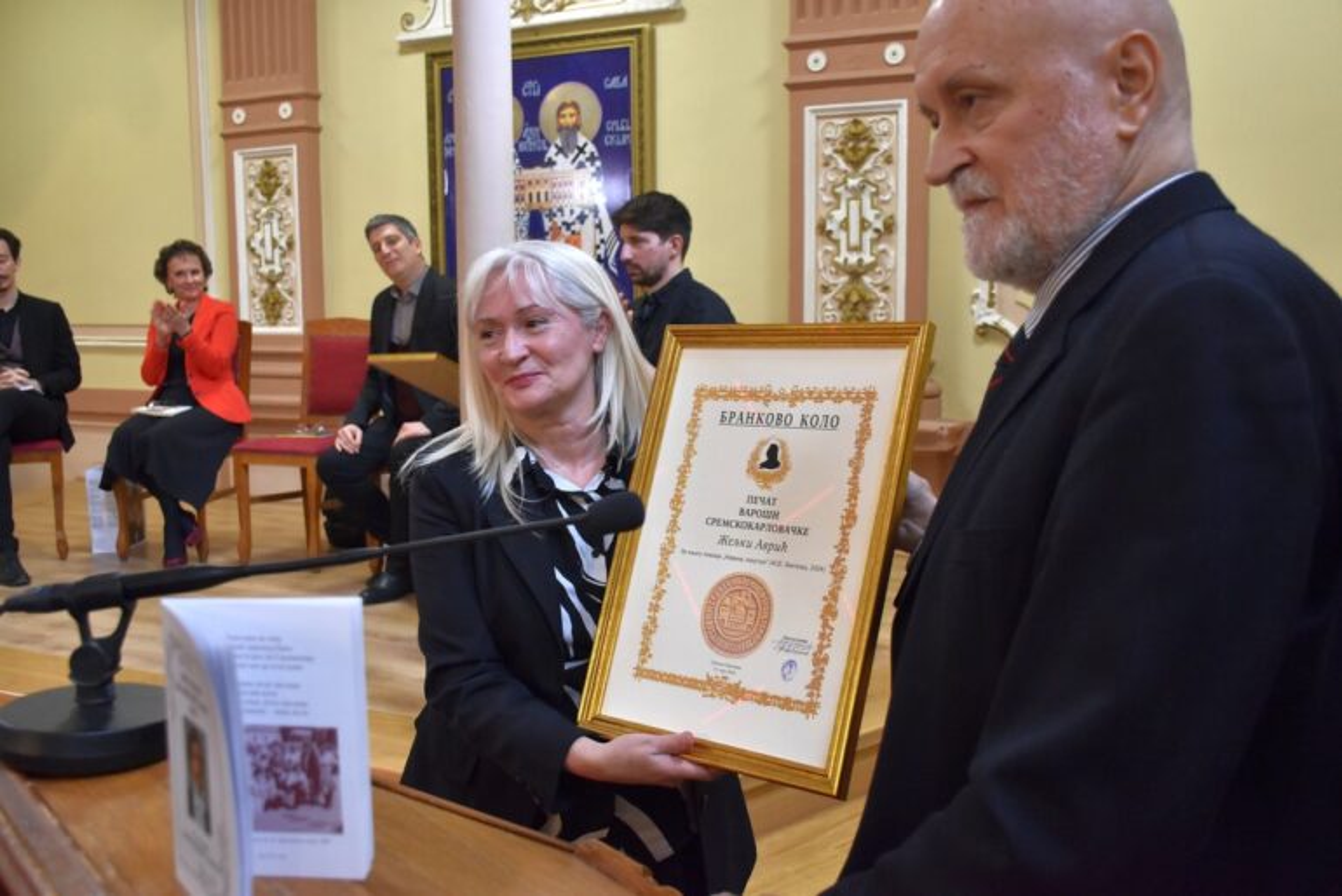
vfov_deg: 40.0
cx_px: 671
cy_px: 448
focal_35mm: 33
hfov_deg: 57.2
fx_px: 1231
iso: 1000
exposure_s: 1/60
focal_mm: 22
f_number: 4
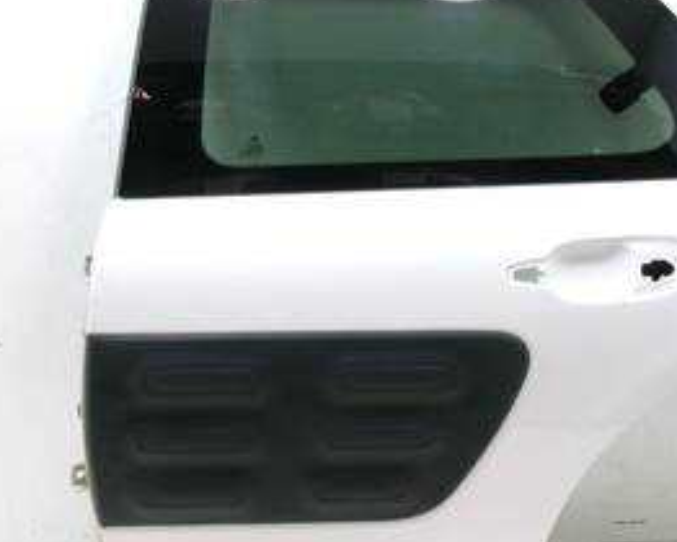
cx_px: 354
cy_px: 240
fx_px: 1003
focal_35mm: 50
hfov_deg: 37.3
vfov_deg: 30.3
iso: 387
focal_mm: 5.1
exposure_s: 1/34
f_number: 3.9
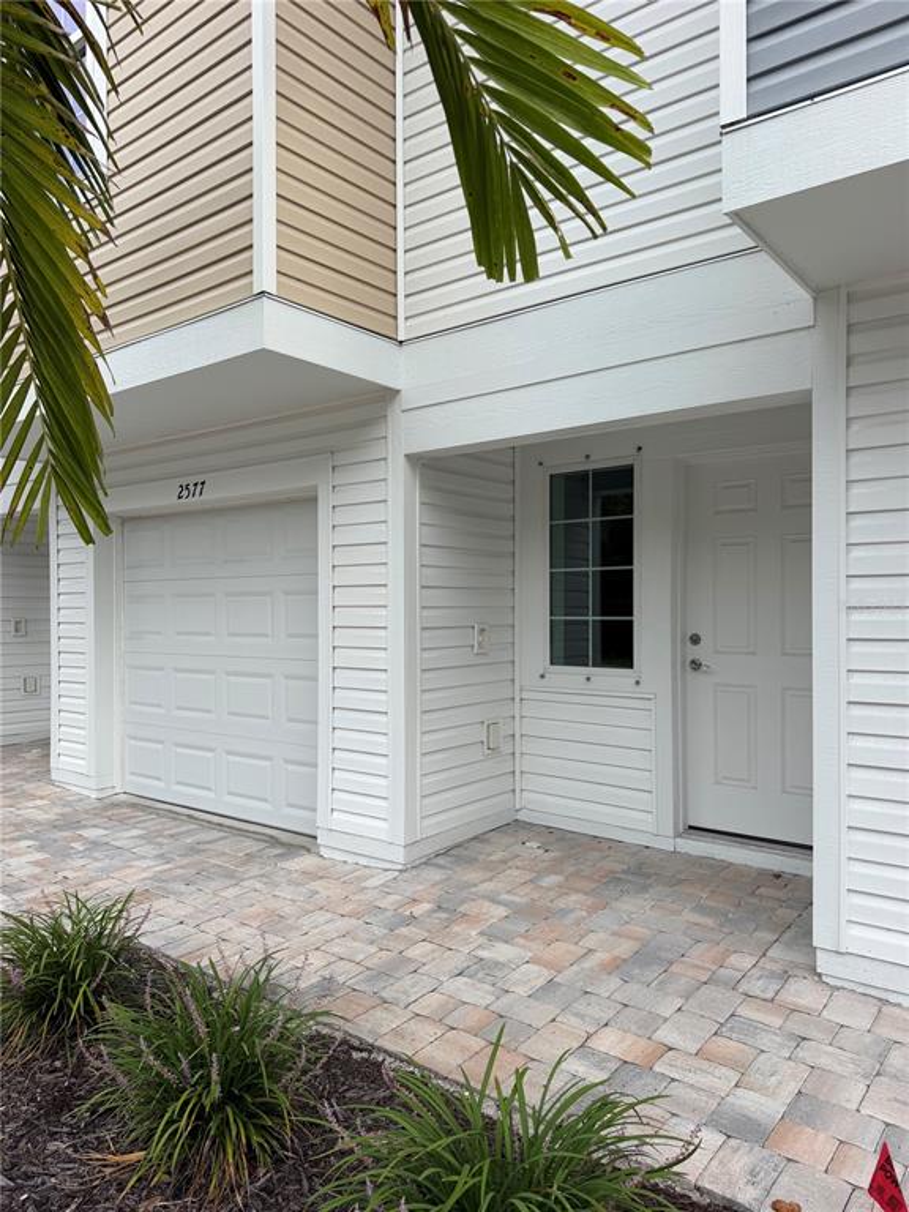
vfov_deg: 71.6
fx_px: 840
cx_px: 454
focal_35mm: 24
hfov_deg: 56.8
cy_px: 606
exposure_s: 1/1250
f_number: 1.78
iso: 80
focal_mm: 6.76
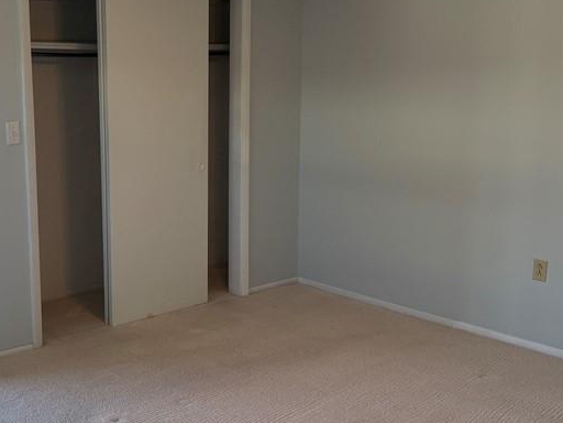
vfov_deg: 30.3
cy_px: 198
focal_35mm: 48
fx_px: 781
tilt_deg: -10.0
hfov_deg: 38.9
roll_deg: +0.4
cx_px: 163
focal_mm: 6.76
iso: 125
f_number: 1.78
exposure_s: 1/230
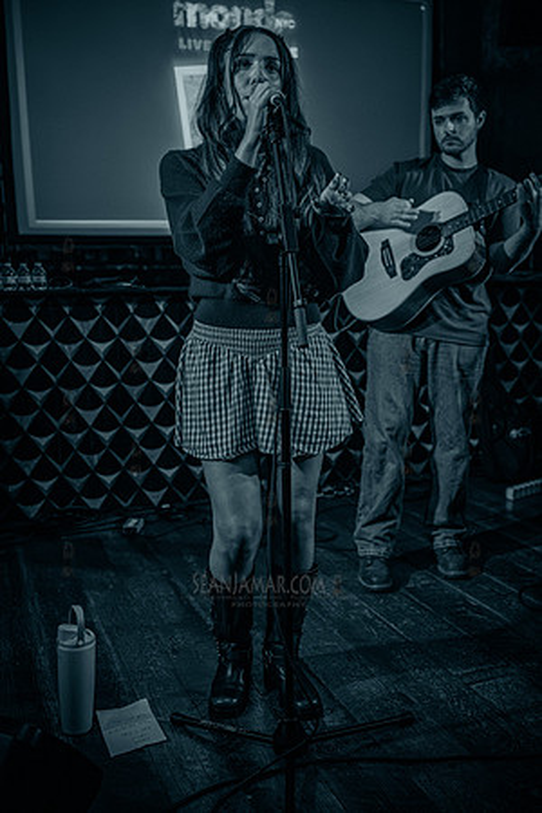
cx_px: 271
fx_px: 790
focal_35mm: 35
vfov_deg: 54.4
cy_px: 406
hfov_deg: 37.9
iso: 12800
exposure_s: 1/400
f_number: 3.2
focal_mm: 35
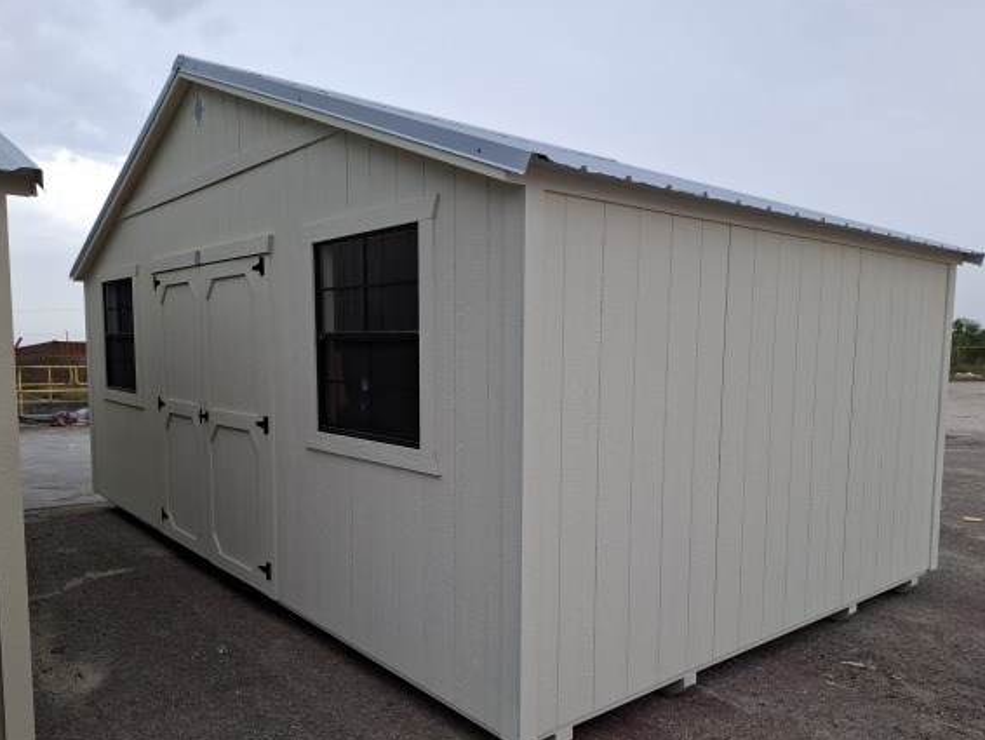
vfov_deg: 53.0
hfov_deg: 67.3
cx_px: 484
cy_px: 413
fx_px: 740
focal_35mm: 26
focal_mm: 5.54
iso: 50
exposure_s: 1/222
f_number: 1.8
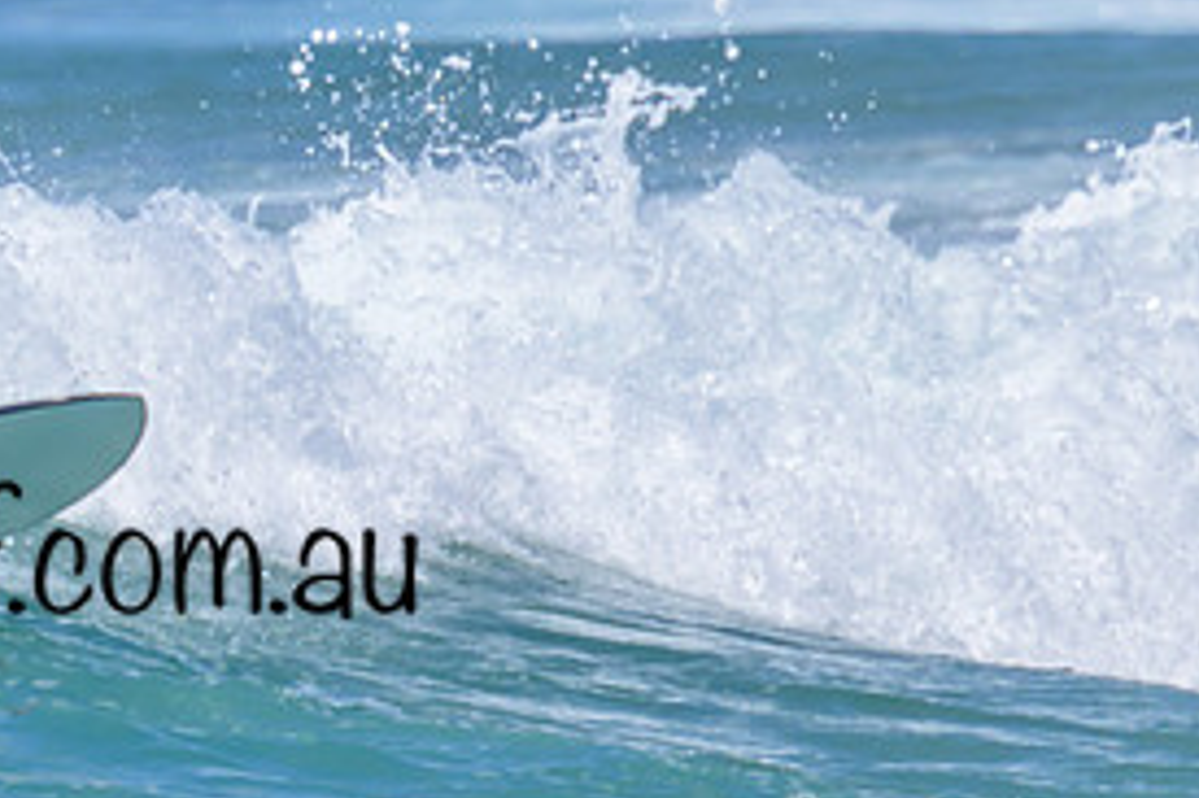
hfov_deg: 0.9
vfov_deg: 0.6
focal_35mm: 2295
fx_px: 76388
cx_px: -374
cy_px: 316
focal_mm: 800
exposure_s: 1/2000
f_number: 11
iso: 900
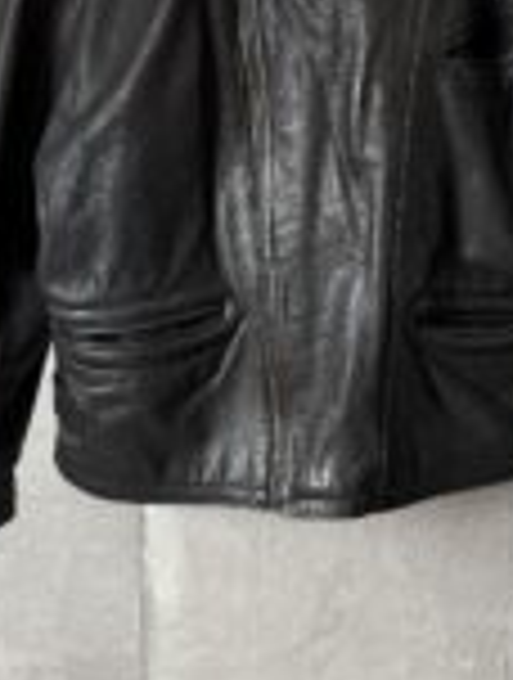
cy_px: 56
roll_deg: -1.6
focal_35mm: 56
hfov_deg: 26.1
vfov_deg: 32.4
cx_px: 313
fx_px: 1102
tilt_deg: -0.5
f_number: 1.78
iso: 200
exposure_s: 1/72
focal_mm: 6.76
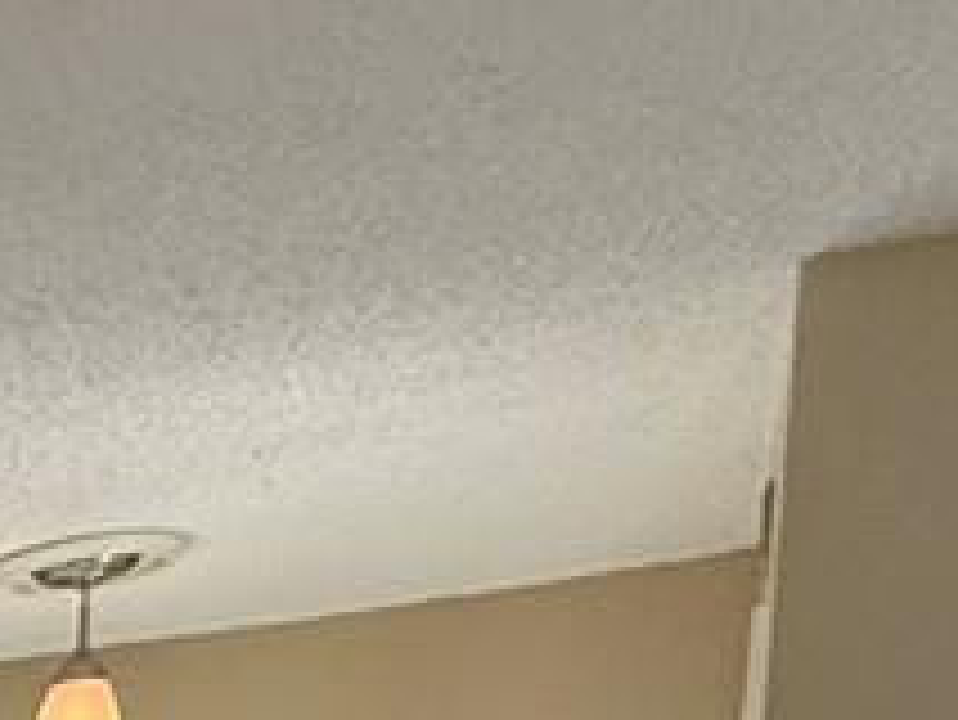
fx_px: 2908
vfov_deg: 11.8
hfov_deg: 12.1
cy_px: 1654
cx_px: -1696
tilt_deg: -7.4
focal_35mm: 105
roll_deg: +0.2
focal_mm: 2.22
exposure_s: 1/120
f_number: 2.2
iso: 200
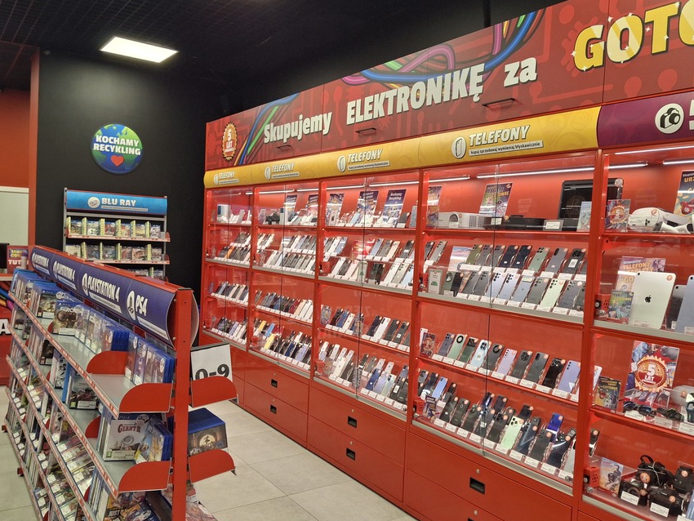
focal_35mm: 30
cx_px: 366
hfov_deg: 59.9
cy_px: 276
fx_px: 602
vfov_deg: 46.8
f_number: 1.8
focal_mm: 4.69
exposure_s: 1/100
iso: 80
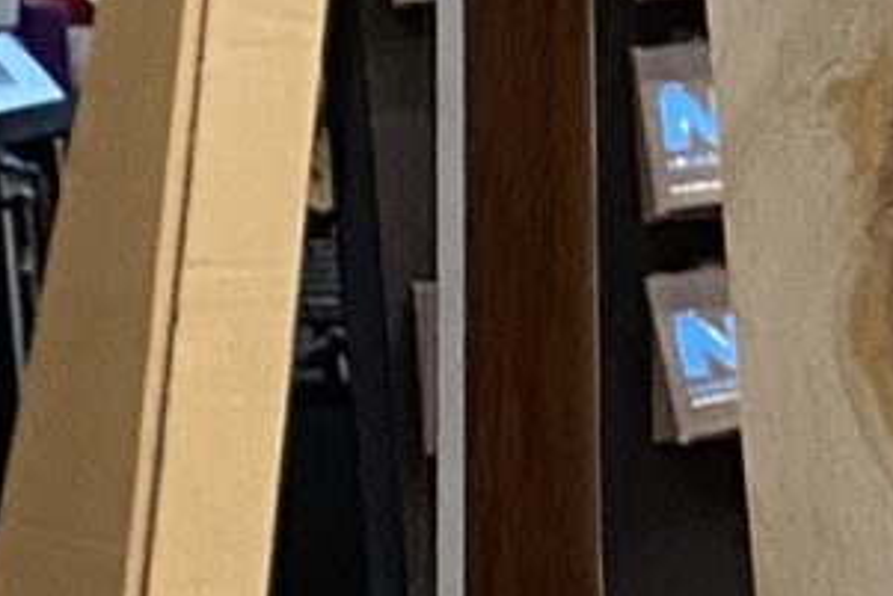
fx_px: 5708
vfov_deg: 5.9
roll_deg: +0.9
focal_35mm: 230
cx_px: 2492
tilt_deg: -7.7
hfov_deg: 7.9
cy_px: 792
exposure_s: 1/50
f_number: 1.8
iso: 200
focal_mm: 4.25
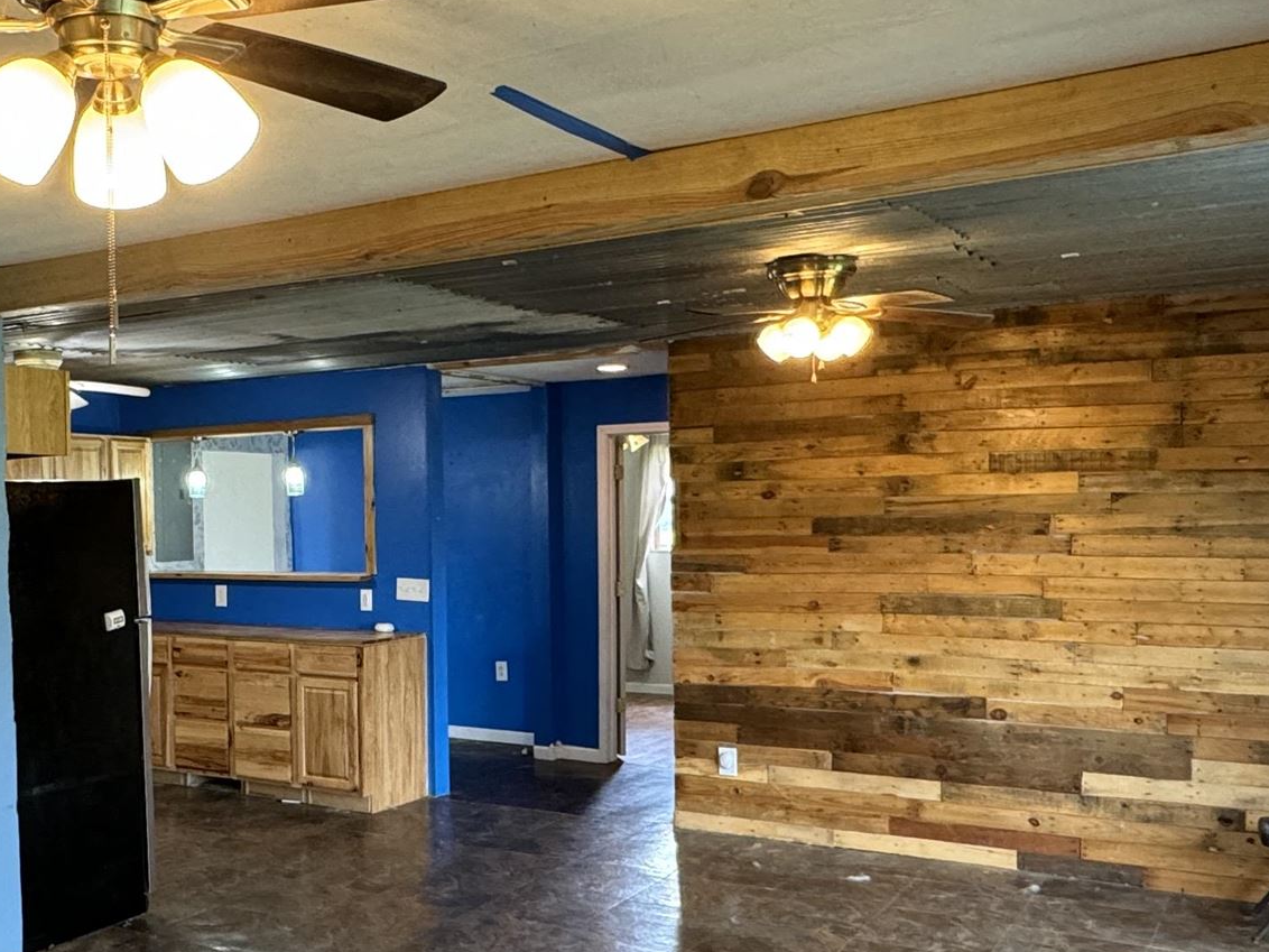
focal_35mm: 38
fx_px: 1393
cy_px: 551
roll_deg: +0.5
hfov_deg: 47.8
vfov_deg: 37.6
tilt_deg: -2.6
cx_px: 379
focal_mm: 2.22
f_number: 2.2
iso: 320
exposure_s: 1/60
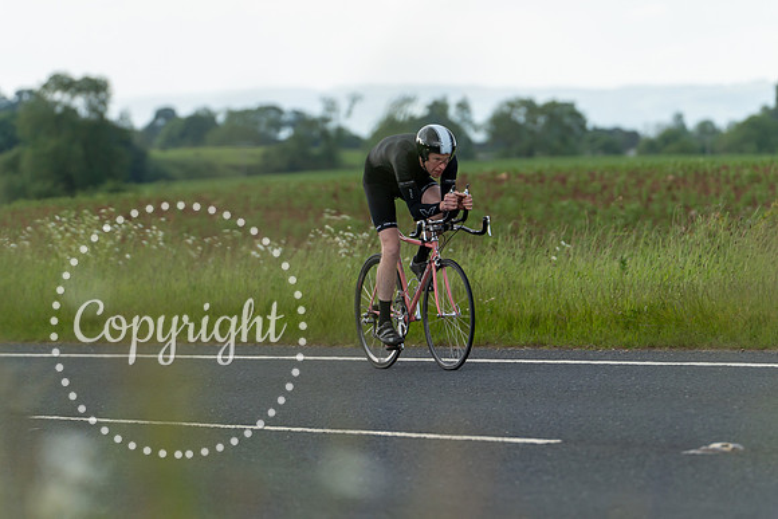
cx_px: 418
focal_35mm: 224
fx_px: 4845
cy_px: 206
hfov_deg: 9.2
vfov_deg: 6.1
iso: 250
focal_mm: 157
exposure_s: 1/500
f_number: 3.2
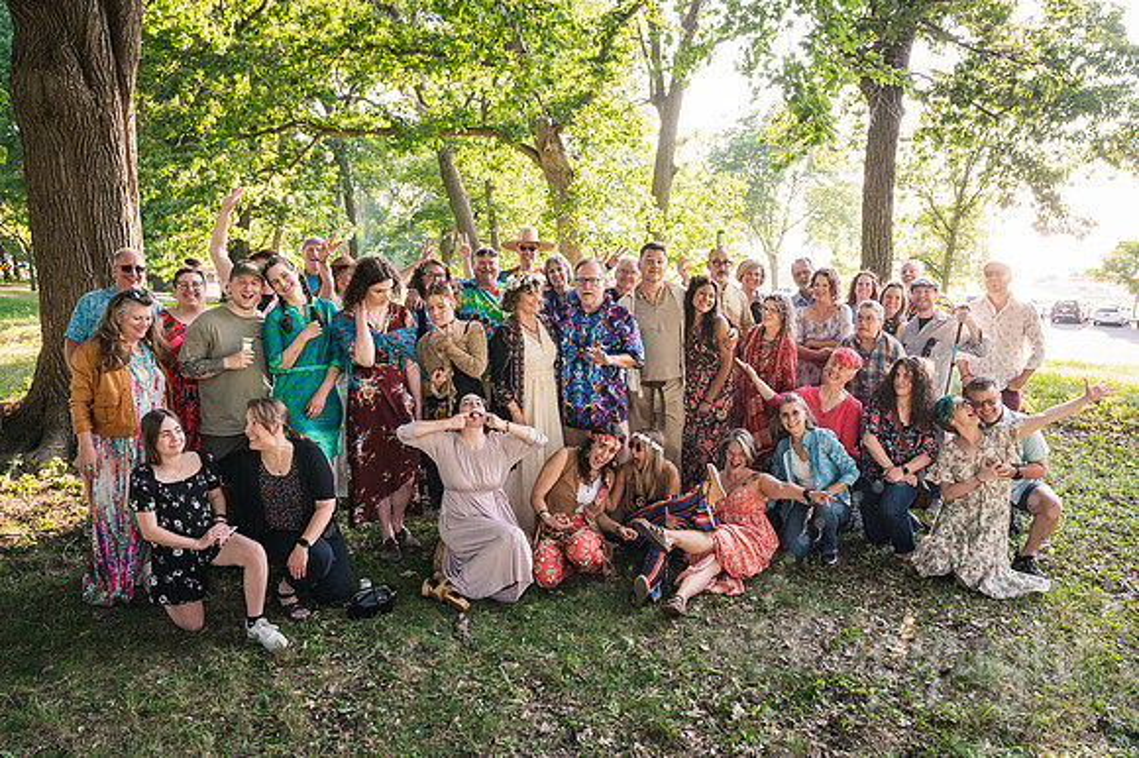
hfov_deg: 68.7
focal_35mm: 26
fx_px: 832
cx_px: 577
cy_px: 384
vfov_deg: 49.0
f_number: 5.6
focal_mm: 26
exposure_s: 1/250
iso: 800
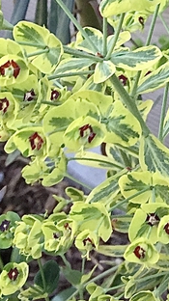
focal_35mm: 111
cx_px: 296
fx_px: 886
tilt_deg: -20.7
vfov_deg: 18.4
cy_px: -45
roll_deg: +4.5
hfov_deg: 10.3
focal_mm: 3.3
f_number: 2.4
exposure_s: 1/120
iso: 40
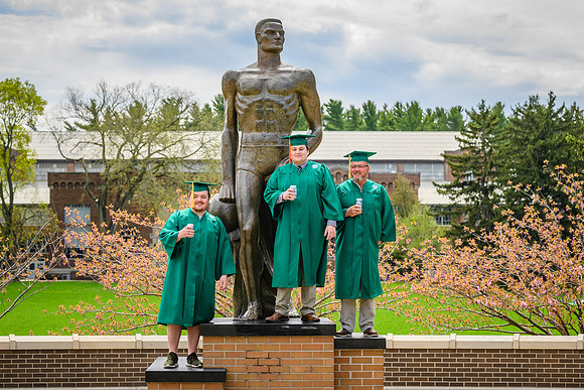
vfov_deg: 15.4
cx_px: 292
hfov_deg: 22.9
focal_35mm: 89
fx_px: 1443
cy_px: 183
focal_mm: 82
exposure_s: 1/1250
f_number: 5.6
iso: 400
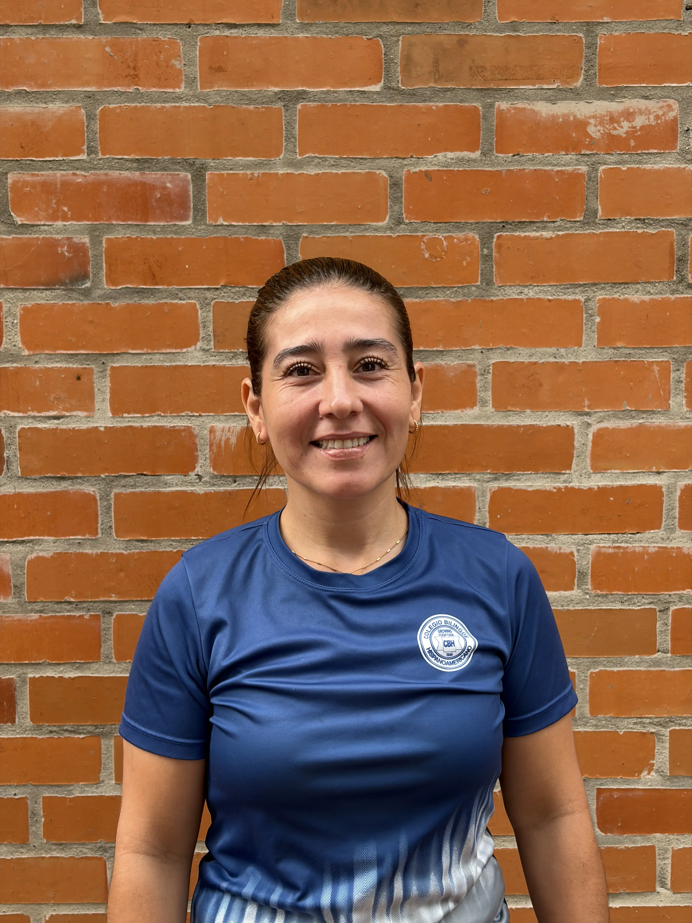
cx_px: 346
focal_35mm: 52
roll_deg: +0.5
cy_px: 462
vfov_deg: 36.8
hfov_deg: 28.0
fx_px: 1386
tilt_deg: -7.1
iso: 32
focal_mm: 5.96
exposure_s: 1/121
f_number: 1.6
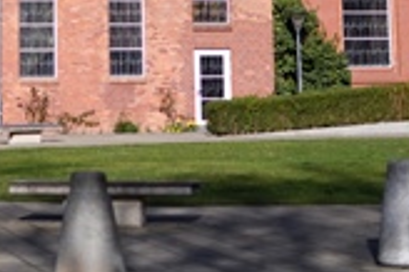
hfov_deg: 18.5
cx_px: 102
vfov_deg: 11.9
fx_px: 1248
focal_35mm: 110
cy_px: -117
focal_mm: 35
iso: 100
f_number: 1.8
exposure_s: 1/6400
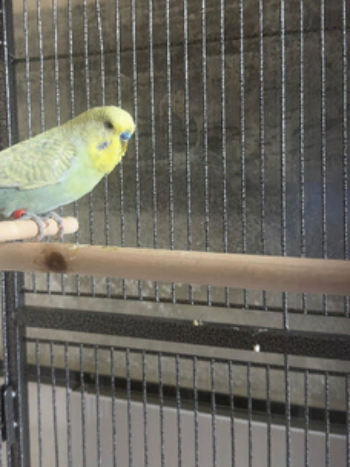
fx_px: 647
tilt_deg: -4.1
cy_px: 185
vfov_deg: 39.5
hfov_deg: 29.9
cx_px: 94
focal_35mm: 48
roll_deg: +1.1
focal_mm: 6.76
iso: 320
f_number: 1.78
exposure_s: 1/40
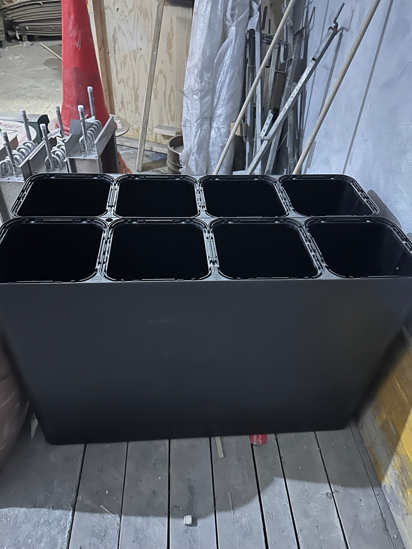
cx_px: 206
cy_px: 274
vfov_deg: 71.6
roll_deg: -2.5
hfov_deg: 56.8
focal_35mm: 24
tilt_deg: -39.8
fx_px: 381
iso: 1600
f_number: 1.78
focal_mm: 6.86
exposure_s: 1/17
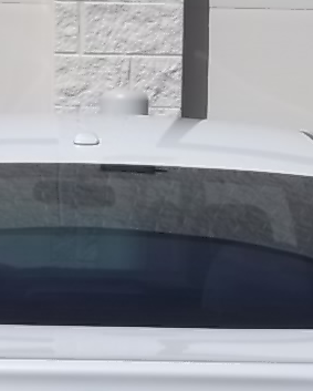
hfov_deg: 7.5
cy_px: 511
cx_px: 85
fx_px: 2371
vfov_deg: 9.3
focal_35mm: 205
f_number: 11.99
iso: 64
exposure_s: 1/200
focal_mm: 10.42
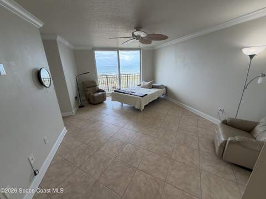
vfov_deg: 85.6
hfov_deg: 102.1
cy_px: 100
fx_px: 107
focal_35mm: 14
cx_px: 133
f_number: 2.2
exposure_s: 1/120
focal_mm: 2.22
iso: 160
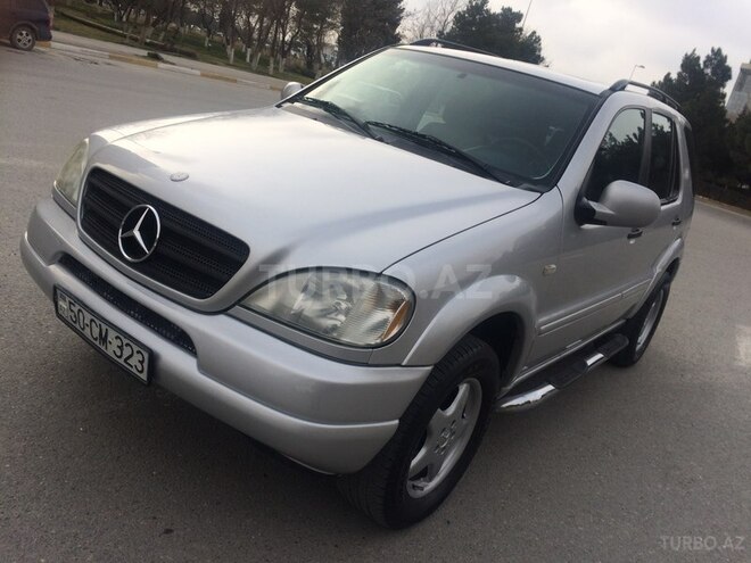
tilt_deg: -17.6
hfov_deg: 61.7
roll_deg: -15.3
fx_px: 629
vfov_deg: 48.2
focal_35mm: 29
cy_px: 282
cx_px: 376
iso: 32
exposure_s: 1/760
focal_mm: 4.15
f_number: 2.2
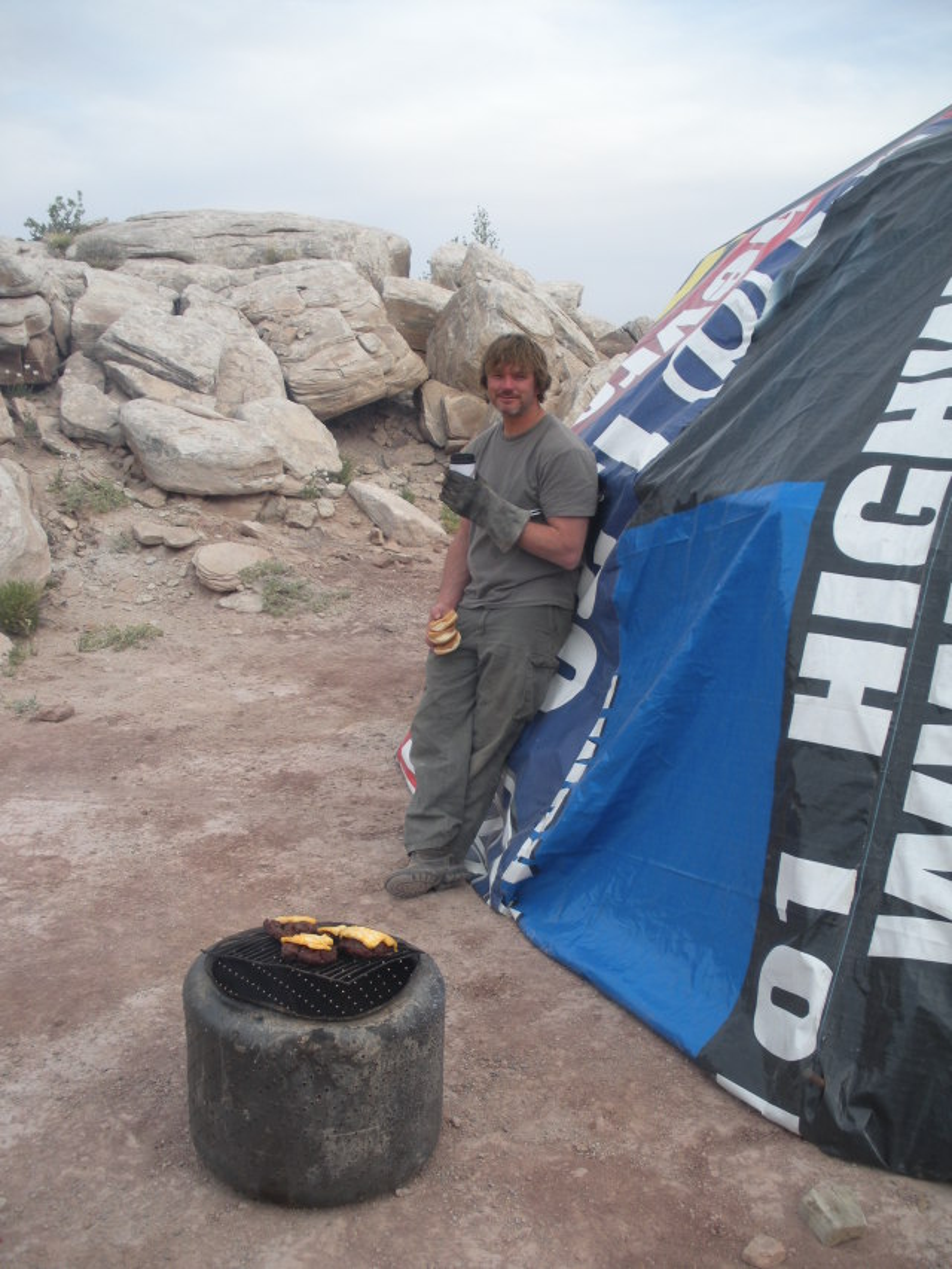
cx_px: 476
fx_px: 1320
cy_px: 634
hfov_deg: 39.7
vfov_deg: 51.3
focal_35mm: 36
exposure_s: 1/153
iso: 64
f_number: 3.5
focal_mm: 6.3
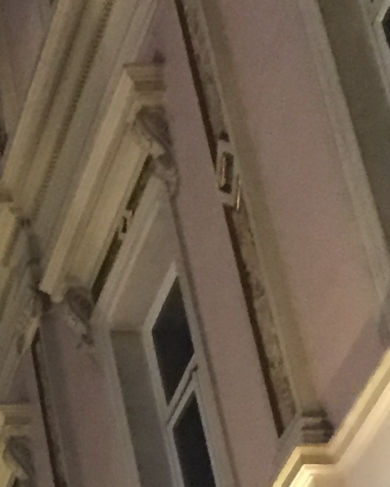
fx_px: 2236
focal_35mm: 155
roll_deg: +1.2
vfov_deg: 12.4
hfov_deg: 9.1
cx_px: -497
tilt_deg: +33.3
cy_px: 398
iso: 320
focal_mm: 4.15
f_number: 2.2
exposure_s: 1/17
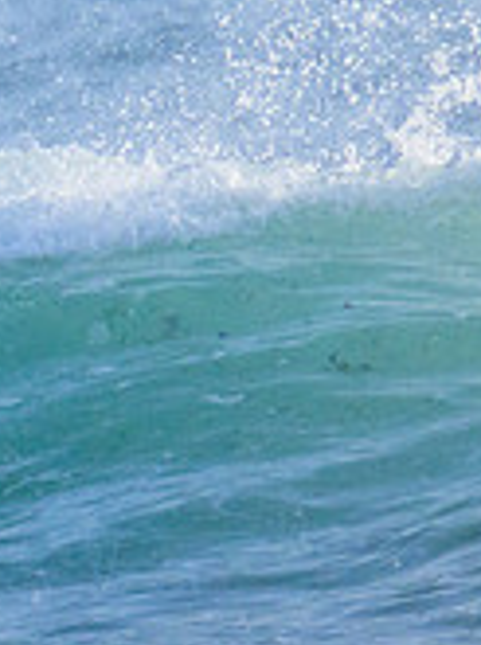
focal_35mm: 3510
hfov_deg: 0.4
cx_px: -737
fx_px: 65284
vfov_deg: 0.6
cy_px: 197
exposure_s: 1/2000
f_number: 13
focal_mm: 800
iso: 2000
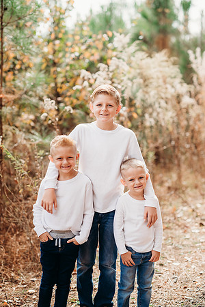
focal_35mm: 85
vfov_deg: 23.9
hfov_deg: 16.1
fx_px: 726
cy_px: 154
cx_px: 102
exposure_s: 1/1000
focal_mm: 85
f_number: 2.2
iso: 100
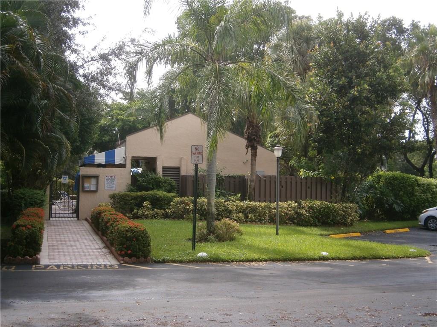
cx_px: 218
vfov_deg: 30.9
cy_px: 164
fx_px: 593
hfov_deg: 40.4
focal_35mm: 47
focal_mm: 8.3
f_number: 3.4
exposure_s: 1/320
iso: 80
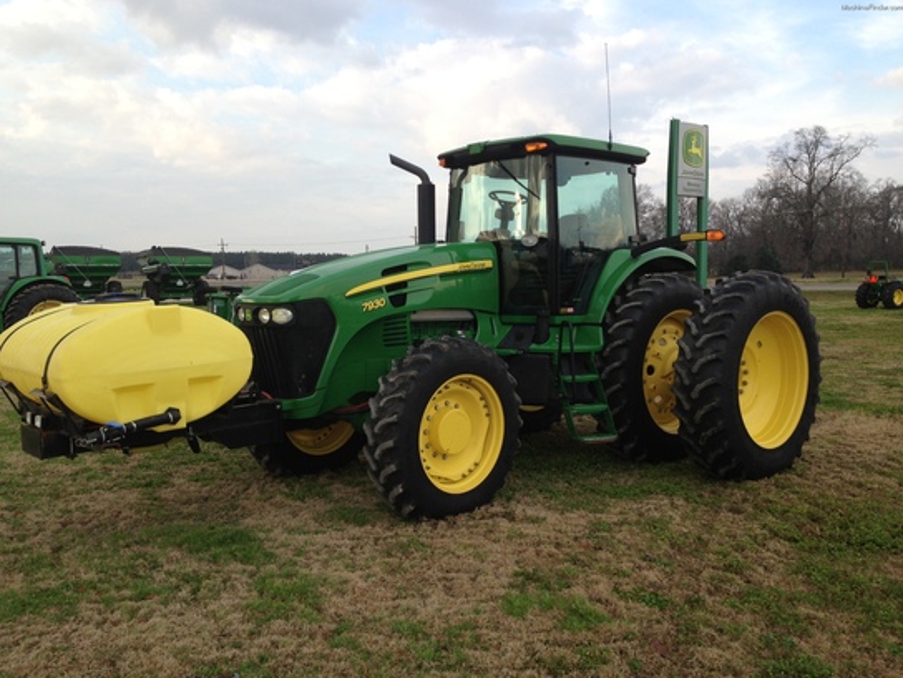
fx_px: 861
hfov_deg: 55.4
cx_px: 452
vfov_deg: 42.9
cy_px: 339
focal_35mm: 33
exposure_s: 1/379
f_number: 2.4
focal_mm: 4.13
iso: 50
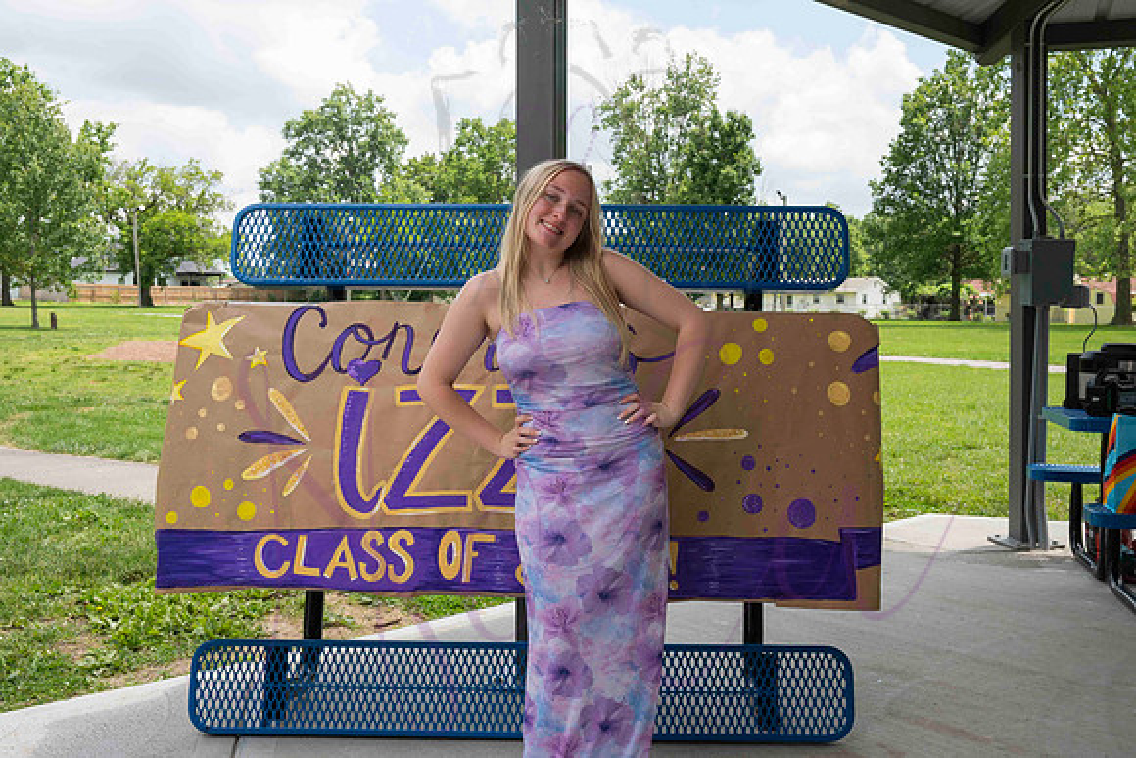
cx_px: 568
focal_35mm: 36
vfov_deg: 37.1
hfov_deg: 53.4
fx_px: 1130
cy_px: 367
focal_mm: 34.5
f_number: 9
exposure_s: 1/500
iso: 400
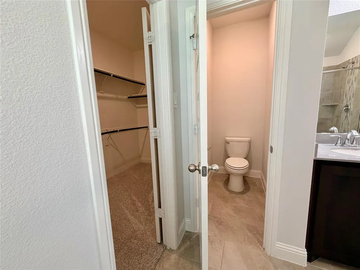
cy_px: 135
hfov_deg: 102.1
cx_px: 180
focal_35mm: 14
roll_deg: +2.1
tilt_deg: -8.8
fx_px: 146
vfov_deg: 85.7
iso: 200
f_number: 2.2
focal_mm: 2.22
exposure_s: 1/120
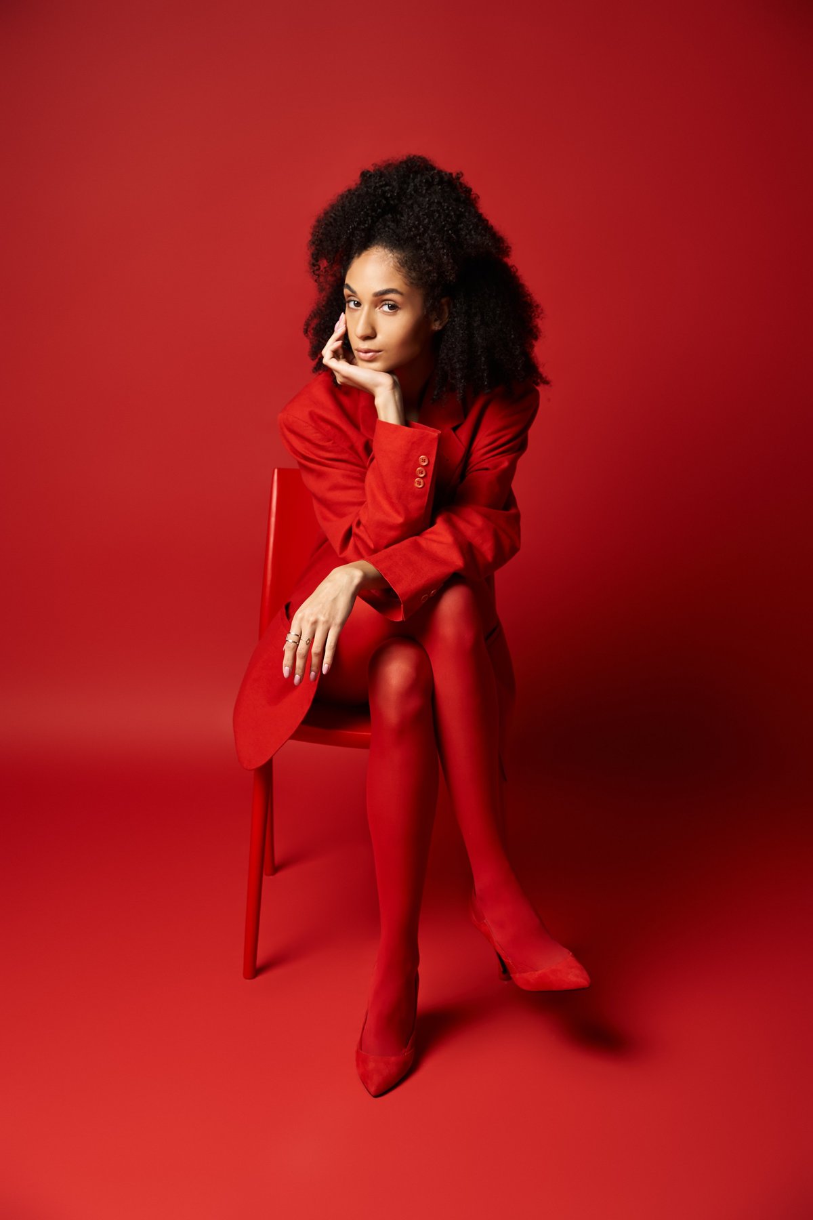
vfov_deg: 39.6
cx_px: 406
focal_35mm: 50
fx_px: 1694
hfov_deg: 27.0
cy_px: 610
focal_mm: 50
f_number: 5.6
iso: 100
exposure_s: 1/125
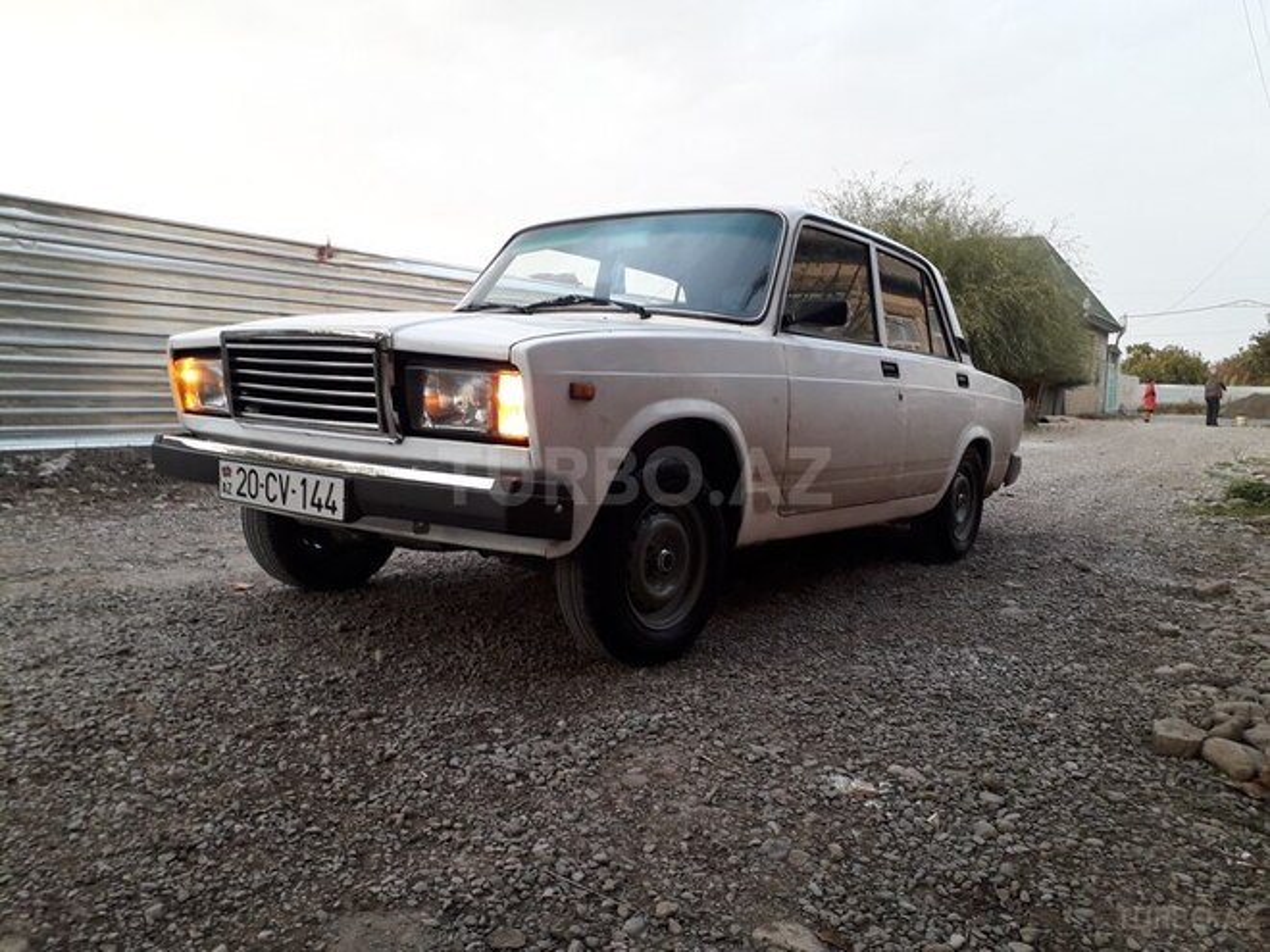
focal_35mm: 27
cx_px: 635
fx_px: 991
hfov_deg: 65.3
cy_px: 476
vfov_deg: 51.4
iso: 80
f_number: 1.9
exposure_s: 1/50
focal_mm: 3.6
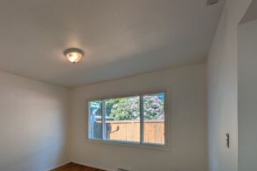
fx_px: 121
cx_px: 85
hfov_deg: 89.8
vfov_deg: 67.6
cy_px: 120
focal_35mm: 17
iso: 58
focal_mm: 2.02
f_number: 1.7
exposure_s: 1/643
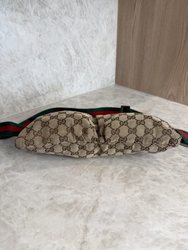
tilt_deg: -30.8
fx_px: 174
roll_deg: +0.7
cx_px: 94
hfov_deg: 56.8
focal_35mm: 24
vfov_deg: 71.6
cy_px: 125
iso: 80
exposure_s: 1/120
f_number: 1.78
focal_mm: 6.76
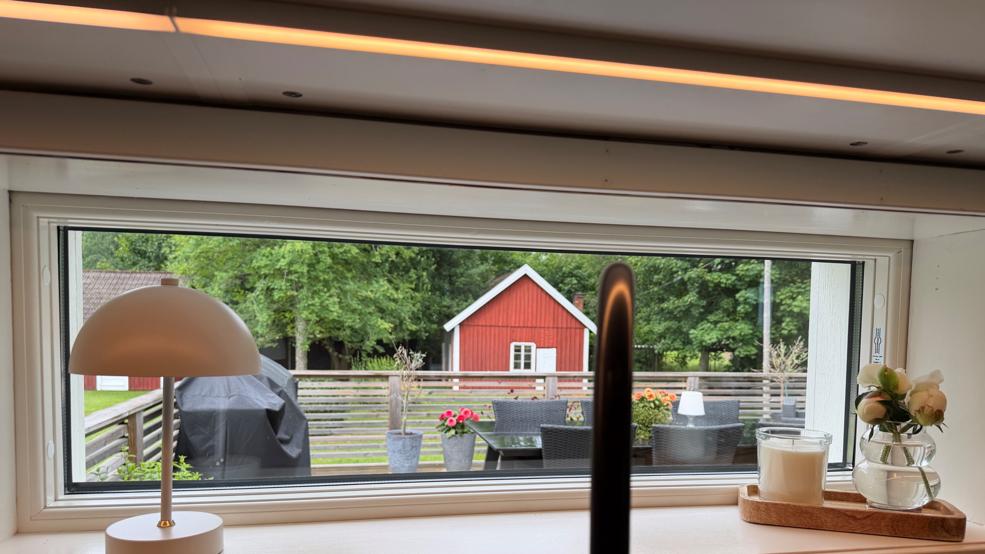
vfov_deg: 42.4
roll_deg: -0.2
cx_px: 504
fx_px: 705
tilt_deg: -3.3
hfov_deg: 69.8
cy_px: 365
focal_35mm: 27
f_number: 1.78
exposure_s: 1/689
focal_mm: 6.76
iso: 80
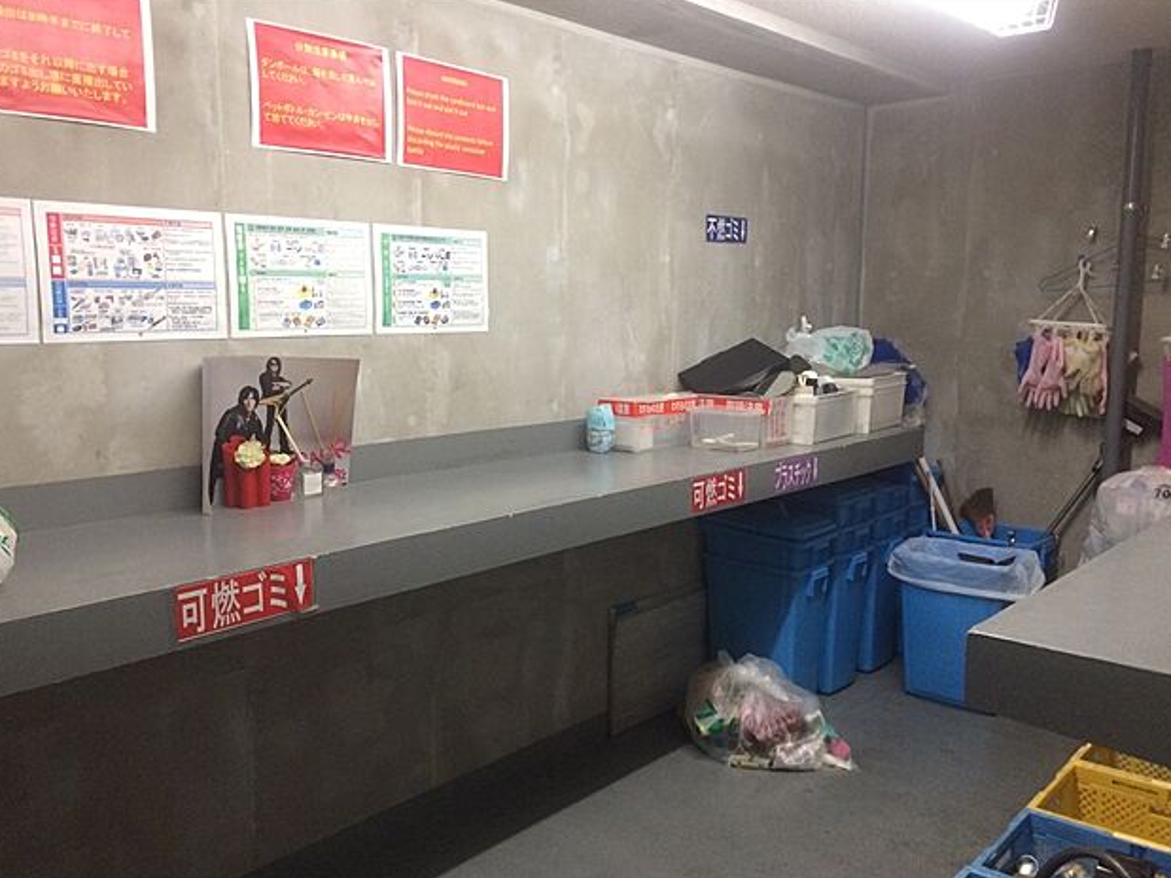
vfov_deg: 46.8
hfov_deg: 60.0
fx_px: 1015
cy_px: 445
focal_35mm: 30
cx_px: 577
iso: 125
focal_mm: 4.15
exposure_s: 1/30
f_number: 2.2
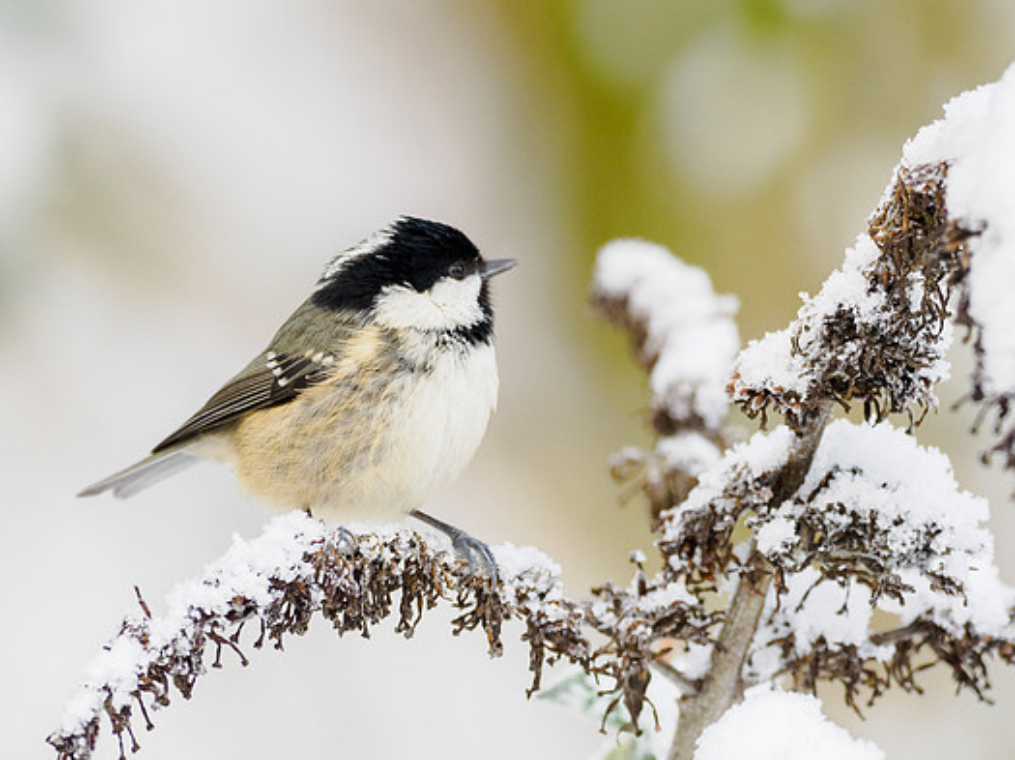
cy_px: 293
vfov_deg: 1.7
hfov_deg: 2.2
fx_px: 26284
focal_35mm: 897
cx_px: 283
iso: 1250
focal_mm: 300
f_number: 4
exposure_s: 1/800
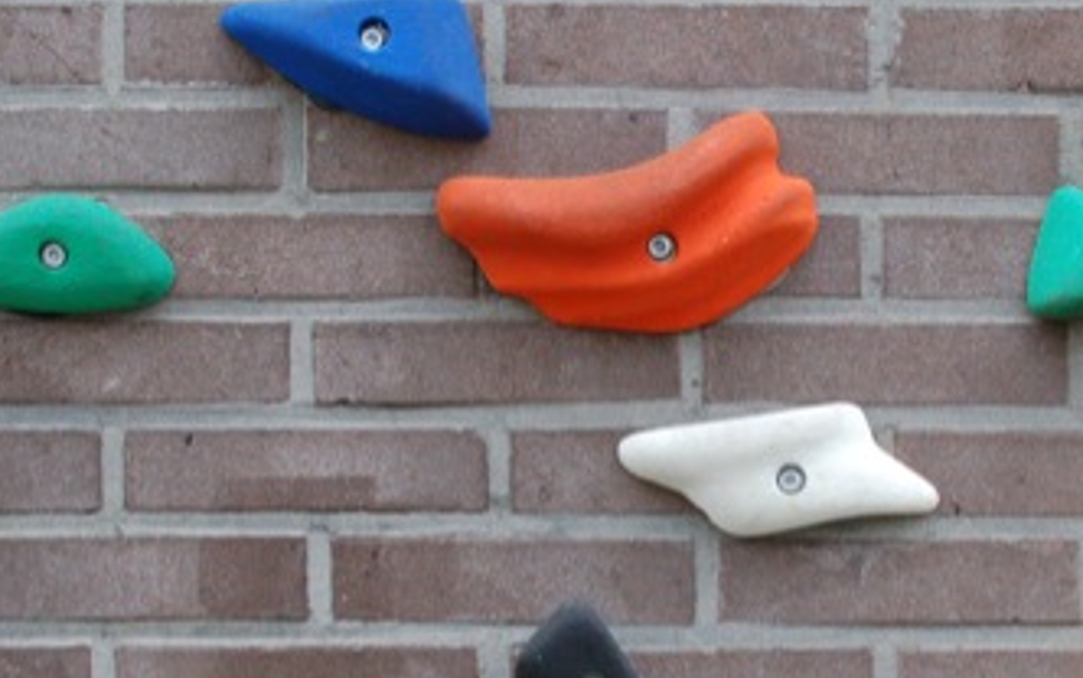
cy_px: 539
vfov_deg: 12.7
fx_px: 3042
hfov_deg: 20.2
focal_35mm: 103
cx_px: 630
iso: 800
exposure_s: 1/200
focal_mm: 35
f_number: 7.1
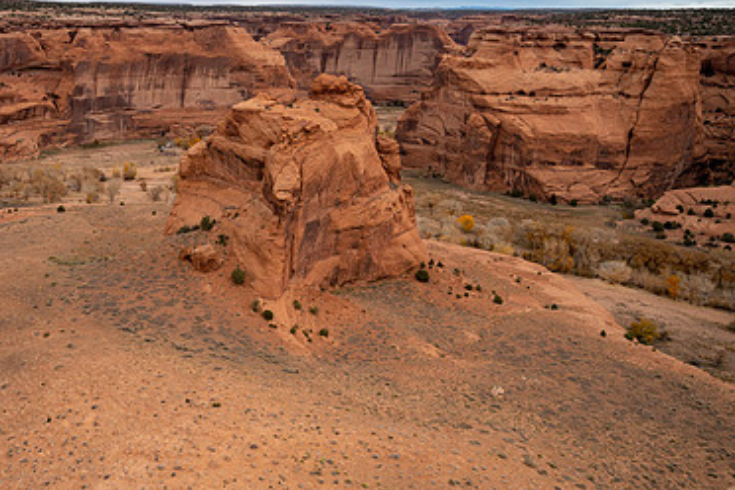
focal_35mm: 39
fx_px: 796
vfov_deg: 34.2
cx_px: 237
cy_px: 259
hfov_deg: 48.6
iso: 400
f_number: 4
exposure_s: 1/2000
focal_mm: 24
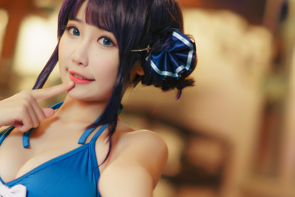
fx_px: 2089
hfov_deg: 8.1
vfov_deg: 5.4
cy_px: 190
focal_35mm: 255
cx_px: 154
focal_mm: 85
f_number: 1.4
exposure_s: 1/50
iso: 250
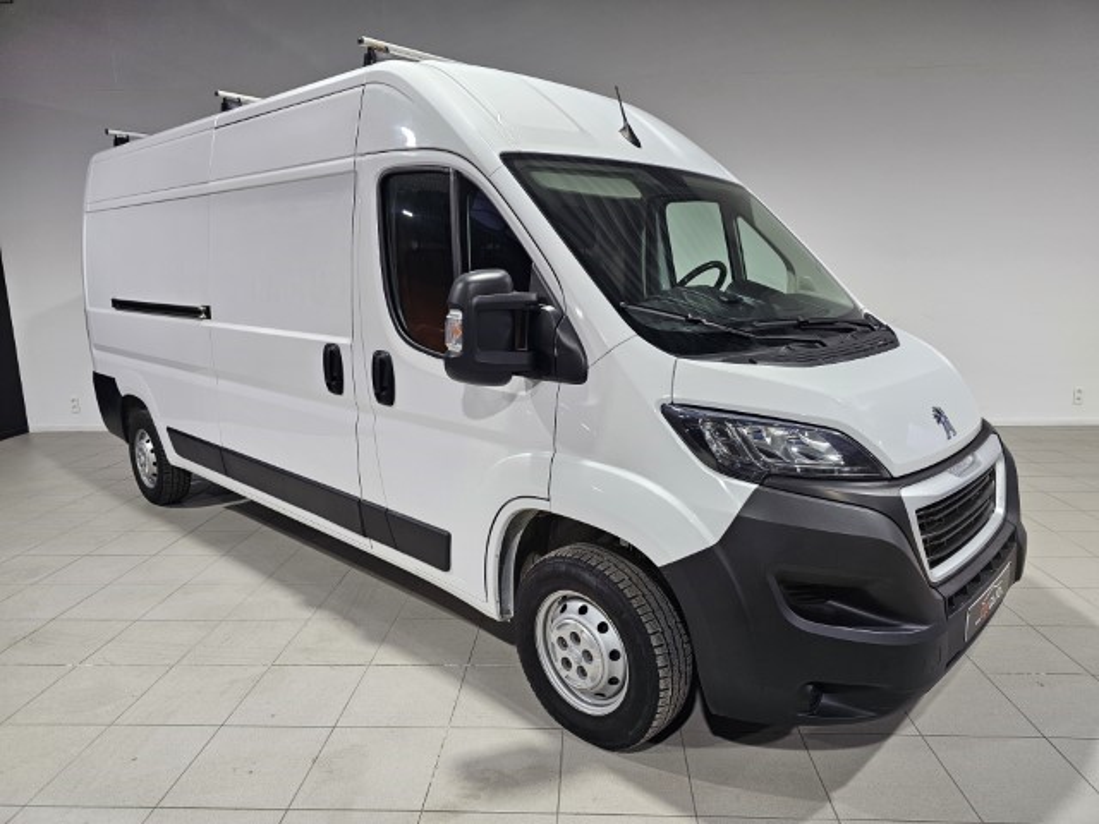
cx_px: 550
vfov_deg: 58.9
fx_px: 730
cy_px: 412
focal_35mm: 23
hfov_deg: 73.9
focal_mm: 6.3
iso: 80
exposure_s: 1/100
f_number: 1.7
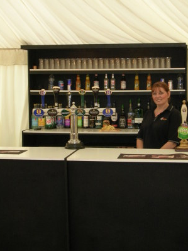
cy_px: 116
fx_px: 493
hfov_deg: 21.6
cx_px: 114
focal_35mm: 68
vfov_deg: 28.6
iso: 71
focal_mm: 8
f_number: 3.2
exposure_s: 1/37.7
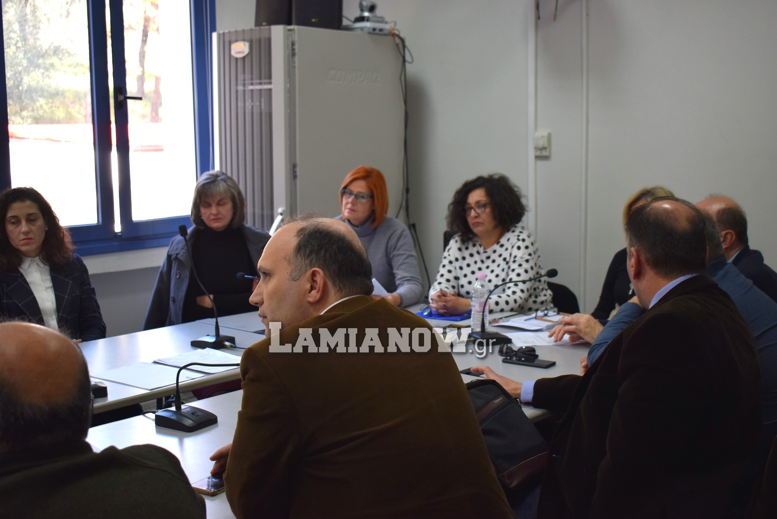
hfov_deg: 43.6
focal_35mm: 45
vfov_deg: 29.9
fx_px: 972
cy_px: 260
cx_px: 388
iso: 400
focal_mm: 30
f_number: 5
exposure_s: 1/100
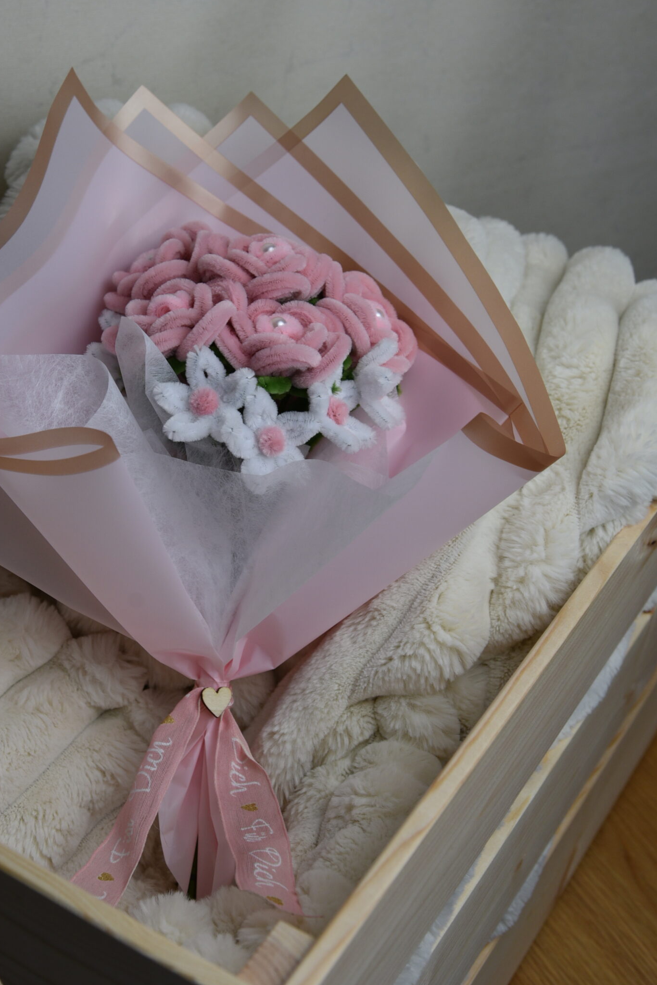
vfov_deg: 36.2
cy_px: 444
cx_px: 253
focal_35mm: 55
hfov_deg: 24.6
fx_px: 1505
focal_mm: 44
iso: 400
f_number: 6.3
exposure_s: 1/160
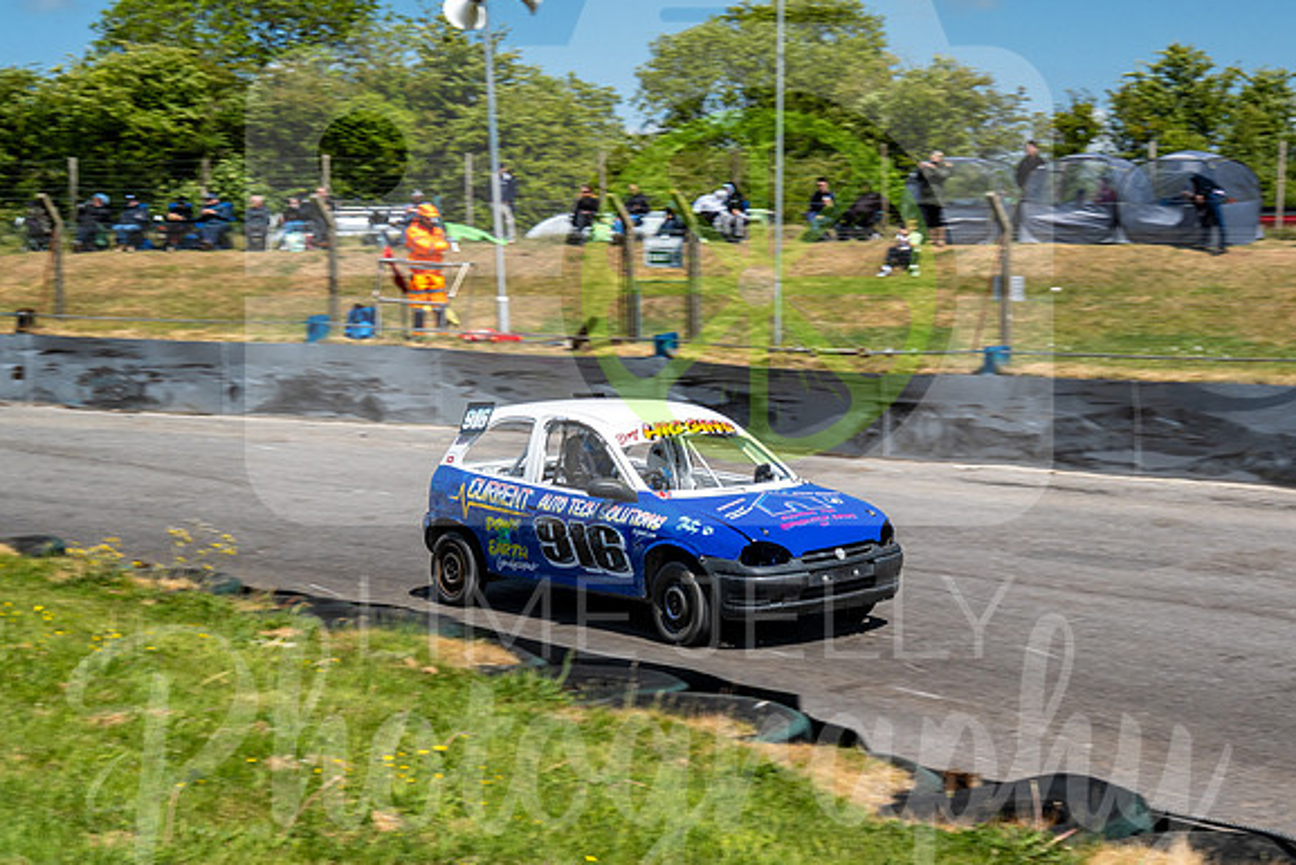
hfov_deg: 28.4
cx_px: 657
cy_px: 427
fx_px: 2556
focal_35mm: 71
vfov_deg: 19.2
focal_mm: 27
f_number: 7.1
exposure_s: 1/200
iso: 100
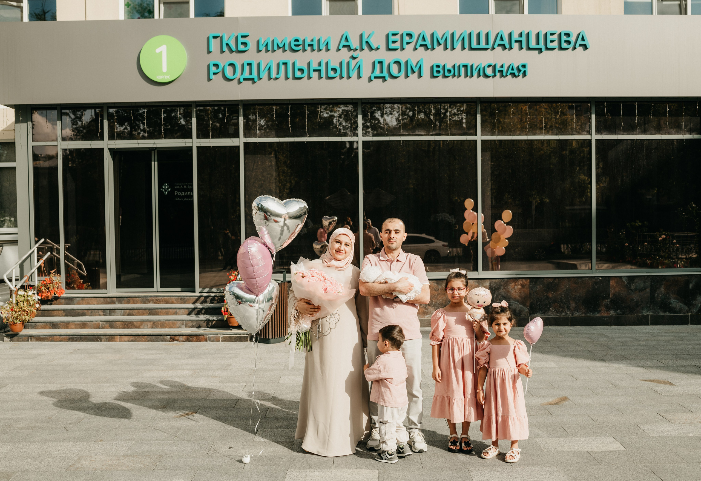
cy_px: 250
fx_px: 729
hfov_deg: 51.4
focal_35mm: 37
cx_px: 356
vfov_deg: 36.5
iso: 100
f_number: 4.5
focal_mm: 35
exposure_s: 1/1000
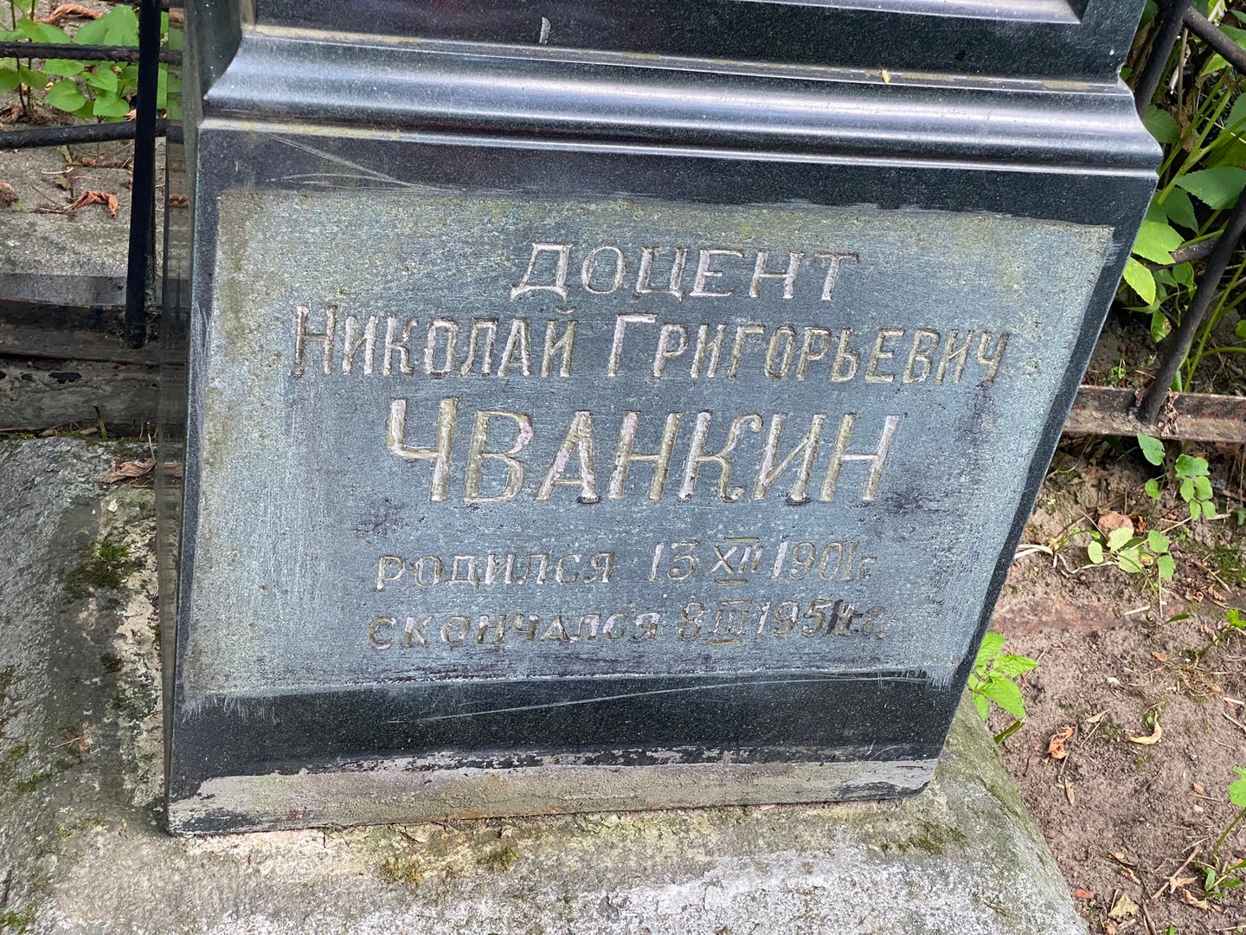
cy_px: 468
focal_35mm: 52
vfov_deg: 28.0
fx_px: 1872
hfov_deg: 36.8
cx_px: 623
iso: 125
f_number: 2
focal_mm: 6
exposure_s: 1/122
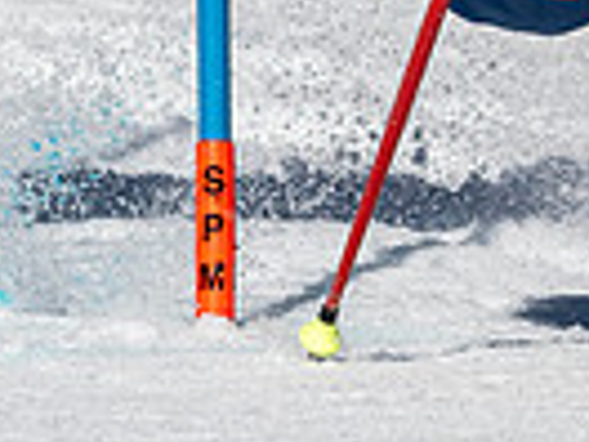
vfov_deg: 0.5
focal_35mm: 2847
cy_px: -256
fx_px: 48442
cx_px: 958
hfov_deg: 0.7
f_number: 8
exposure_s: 1/2000
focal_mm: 400
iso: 200
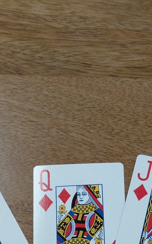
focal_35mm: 64
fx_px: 424
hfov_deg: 20.0
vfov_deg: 31.1
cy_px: 200
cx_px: 127
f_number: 1.8
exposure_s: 1/120
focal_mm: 4.69
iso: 64
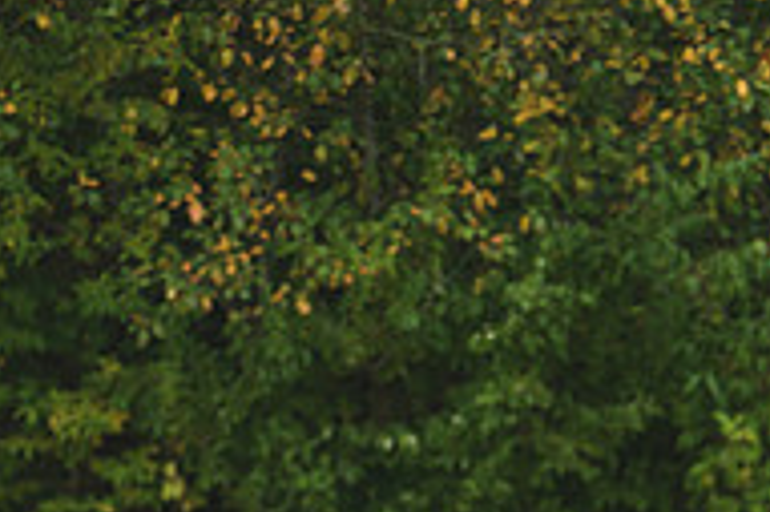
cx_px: 903
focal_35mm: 2283
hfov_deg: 0.9
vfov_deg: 0.6
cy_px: 730
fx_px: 48788
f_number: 6.3
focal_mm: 500
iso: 640
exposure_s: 1/1000
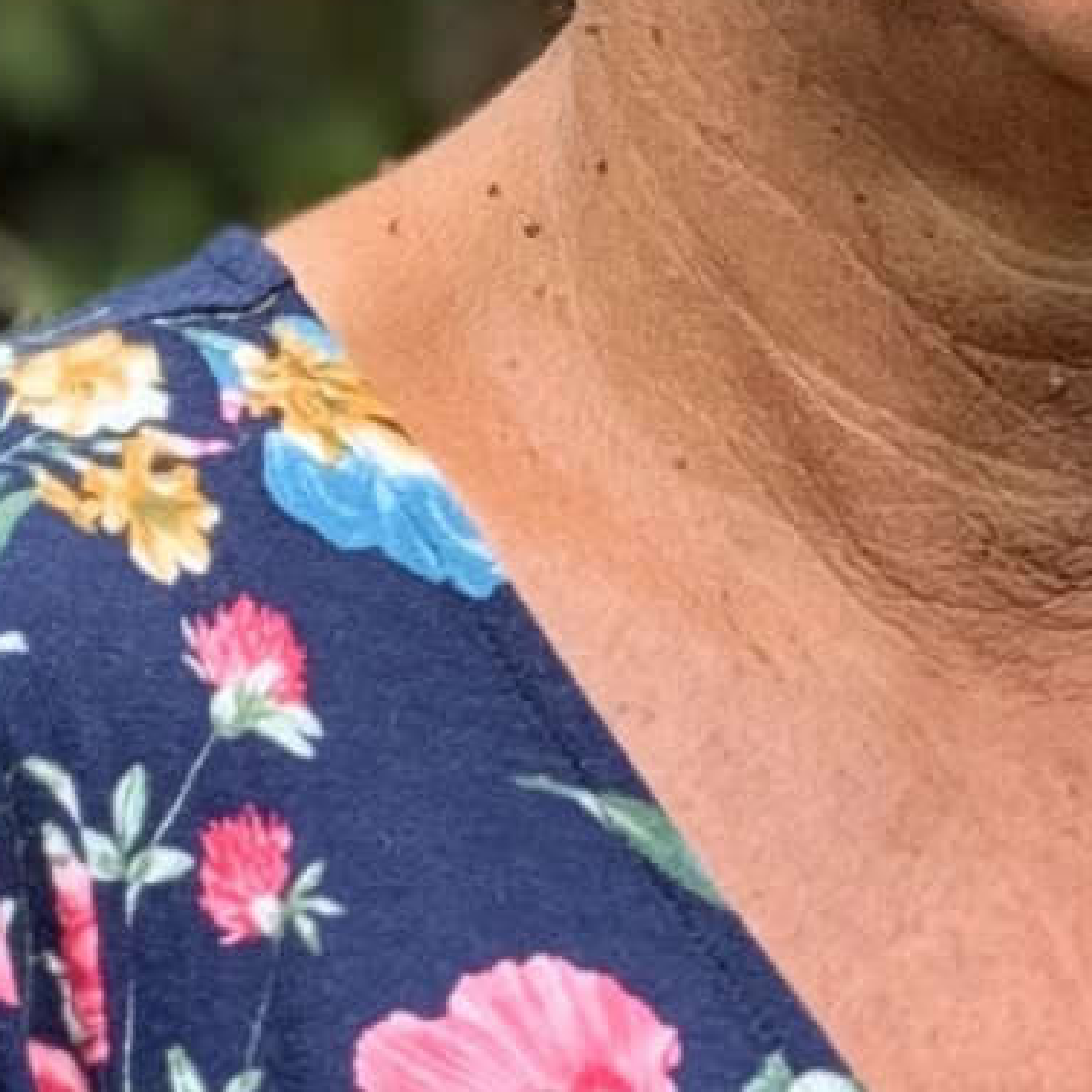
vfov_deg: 23.3
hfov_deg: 23.9
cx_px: 1170
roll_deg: -2.3
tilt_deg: -8.4
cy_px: -210
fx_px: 2427
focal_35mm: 68
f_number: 1.8
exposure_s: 1/252
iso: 25
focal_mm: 4.25
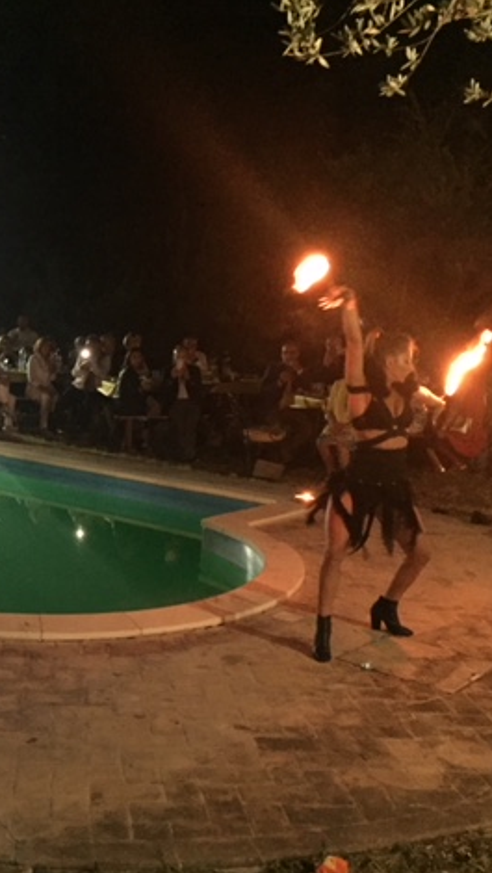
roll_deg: -1.9
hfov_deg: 27.0
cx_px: 65
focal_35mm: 43
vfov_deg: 47.3
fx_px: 995
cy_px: 442
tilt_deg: -7.8
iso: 400
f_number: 2.2
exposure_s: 1/17
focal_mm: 4.15
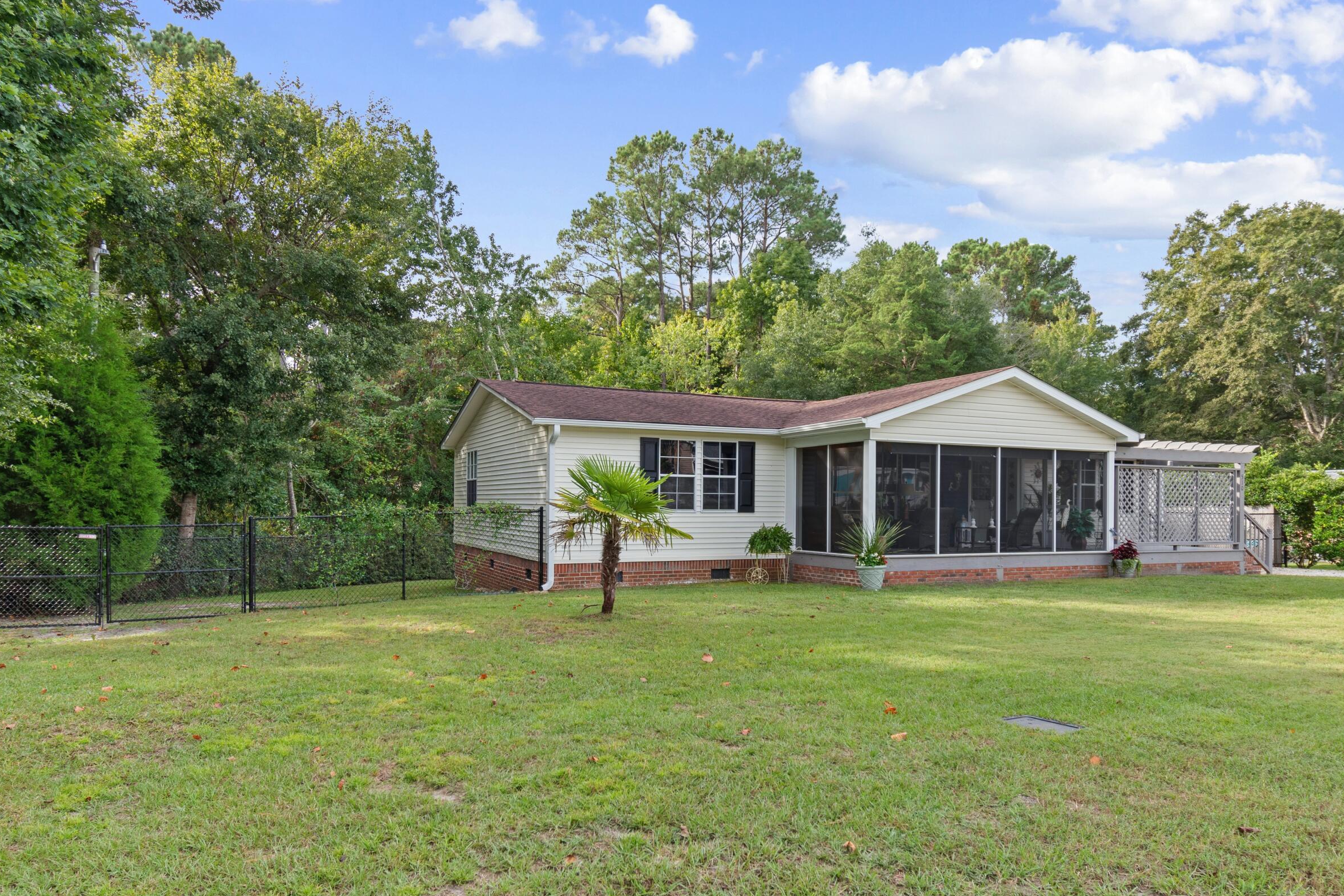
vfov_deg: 53.0
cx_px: 697
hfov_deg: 73.7
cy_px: 502
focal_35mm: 24
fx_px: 896
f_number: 5
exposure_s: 1/100
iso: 100
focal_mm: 13
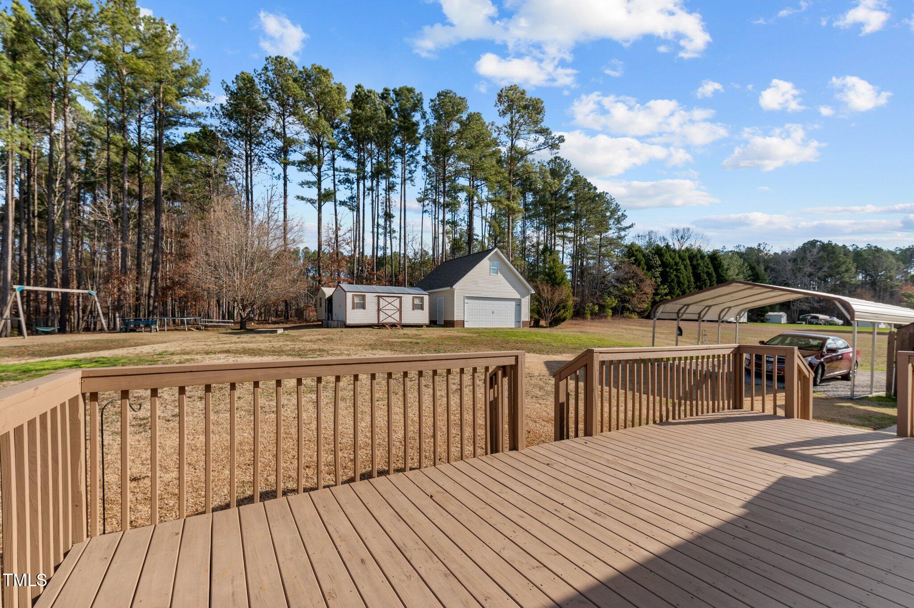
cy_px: 304
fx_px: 381
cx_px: 457
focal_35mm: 15
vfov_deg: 77.2
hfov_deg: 100.4
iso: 400
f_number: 6.3
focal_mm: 15
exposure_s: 1/400
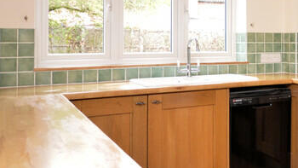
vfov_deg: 25.6
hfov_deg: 40.5
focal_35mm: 46
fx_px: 364
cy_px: 40
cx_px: 279
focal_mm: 10
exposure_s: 1/100
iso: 400
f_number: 4
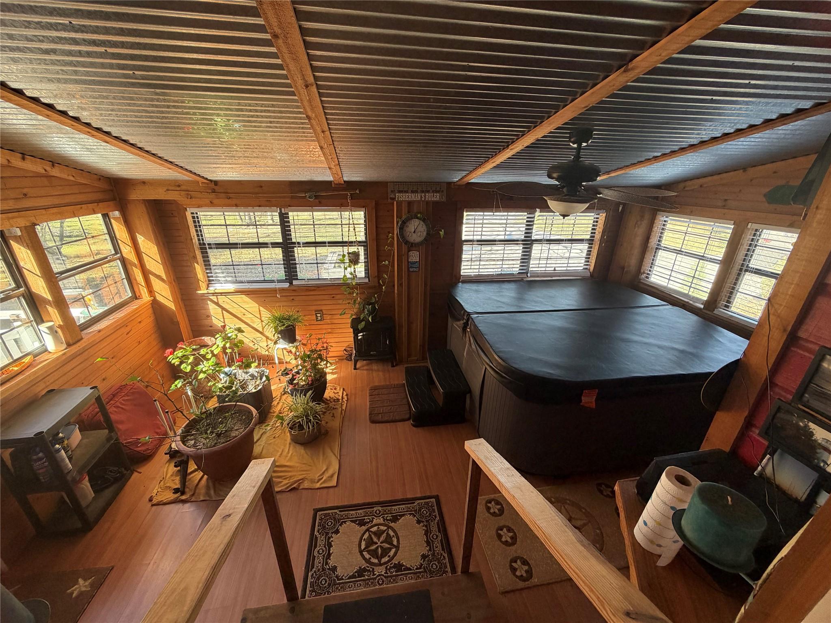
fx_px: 336
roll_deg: +0.2
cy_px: 312
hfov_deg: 102.1
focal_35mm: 14
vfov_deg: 85.7
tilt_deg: -23.4
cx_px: 416
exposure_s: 1/121
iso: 160
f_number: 2.2
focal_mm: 2.22
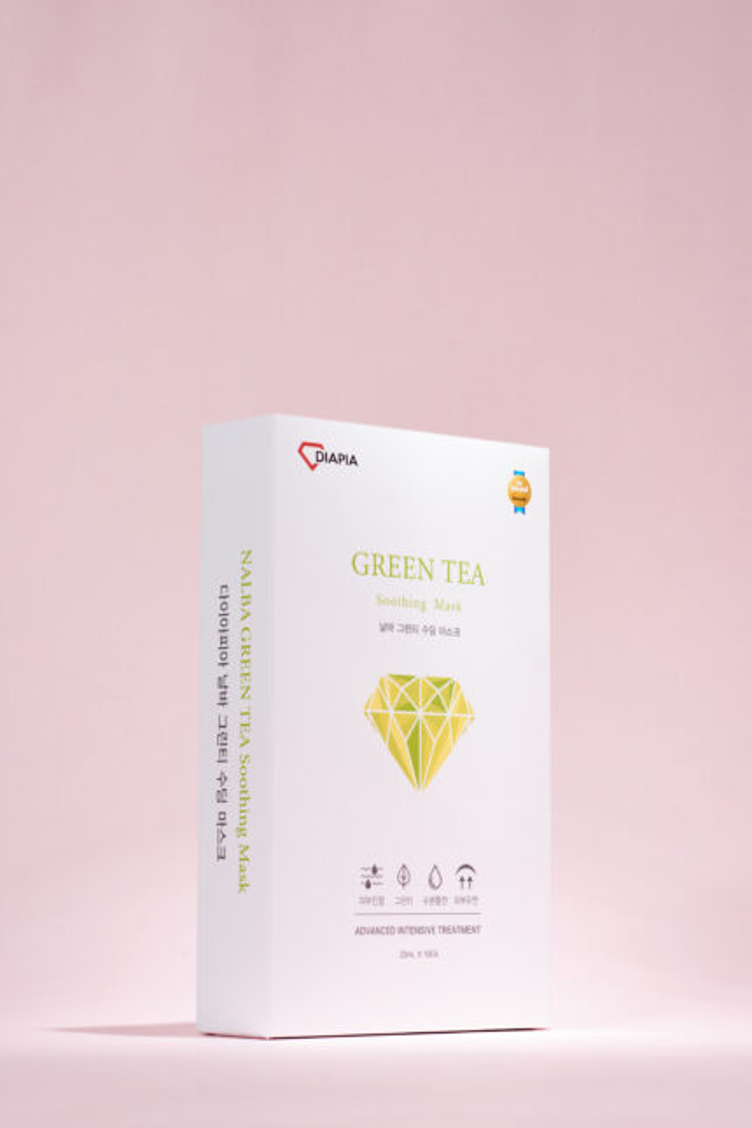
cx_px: 376
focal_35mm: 90
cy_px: 564
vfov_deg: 22.6
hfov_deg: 15.2
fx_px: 2820
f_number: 11
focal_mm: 60
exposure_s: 1/250
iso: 100
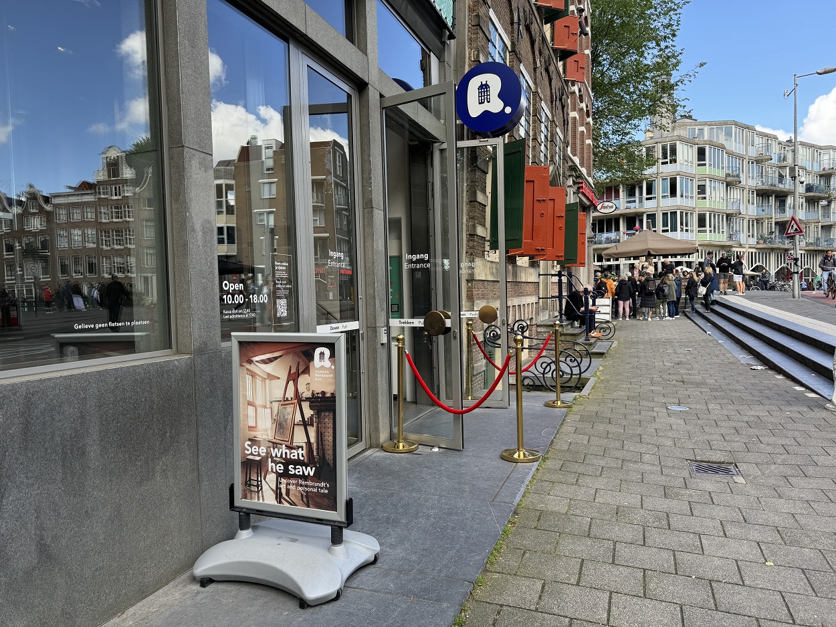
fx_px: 580
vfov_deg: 56.8
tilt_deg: -2.2
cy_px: 314
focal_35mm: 24
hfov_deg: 71.6
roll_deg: +1.7
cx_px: 418
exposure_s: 1/693
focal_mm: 6.76
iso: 80
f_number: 1.78
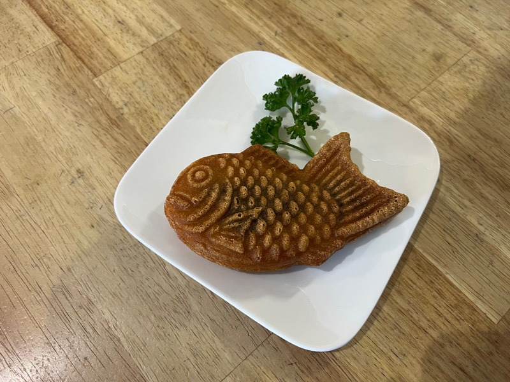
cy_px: 191
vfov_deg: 53.1
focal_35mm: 26
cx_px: 255
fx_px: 383
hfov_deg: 67.3
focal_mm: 5.7
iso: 125
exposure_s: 1/50
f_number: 1.5
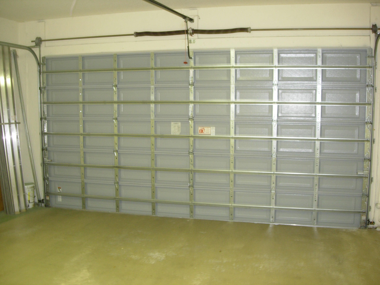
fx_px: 417
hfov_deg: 49.0
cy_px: 142
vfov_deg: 37.7
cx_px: 190
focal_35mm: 38
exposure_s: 1/7.1
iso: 105
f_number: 2.8
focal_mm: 7.8
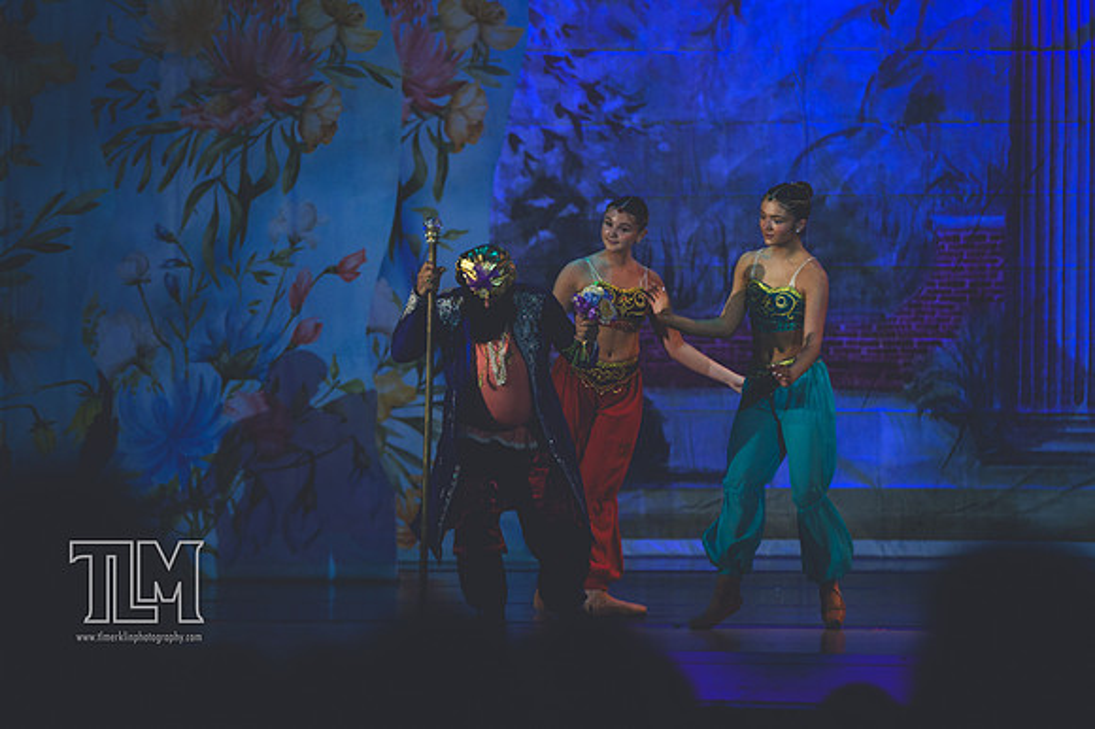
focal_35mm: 225
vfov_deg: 6.1
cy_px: 364
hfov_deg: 9.2
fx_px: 6840
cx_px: 548
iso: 2200
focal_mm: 150
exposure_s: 1/500
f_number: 2.8
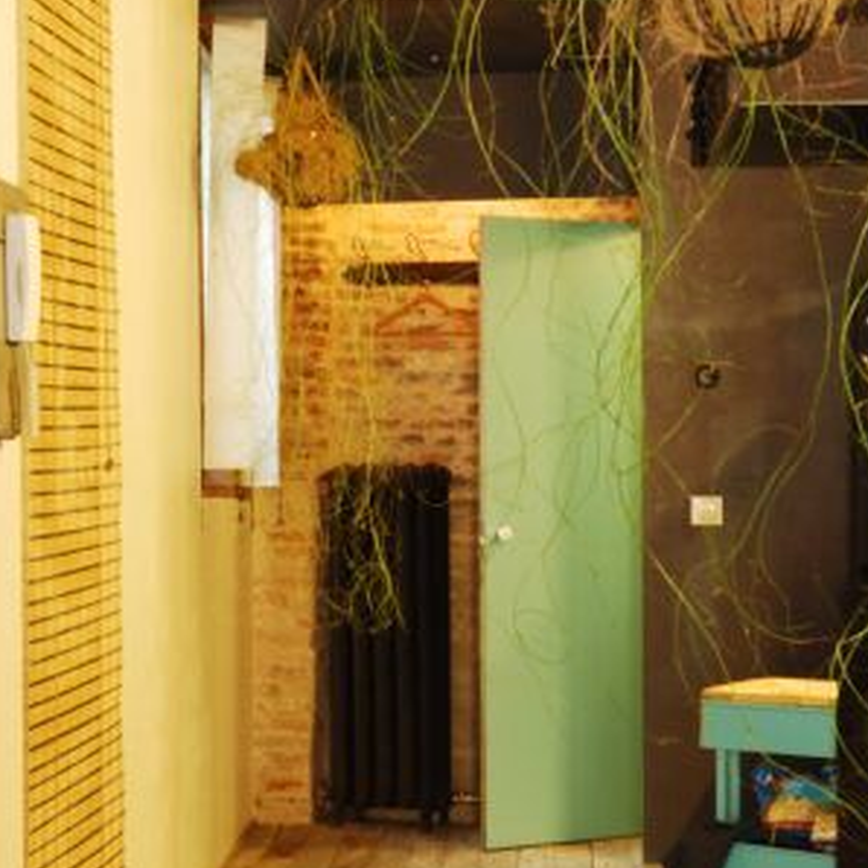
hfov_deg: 21.9
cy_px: 489
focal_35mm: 79
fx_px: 2241
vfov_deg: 21.9
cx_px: 514
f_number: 8
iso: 100
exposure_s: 5
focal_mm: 18
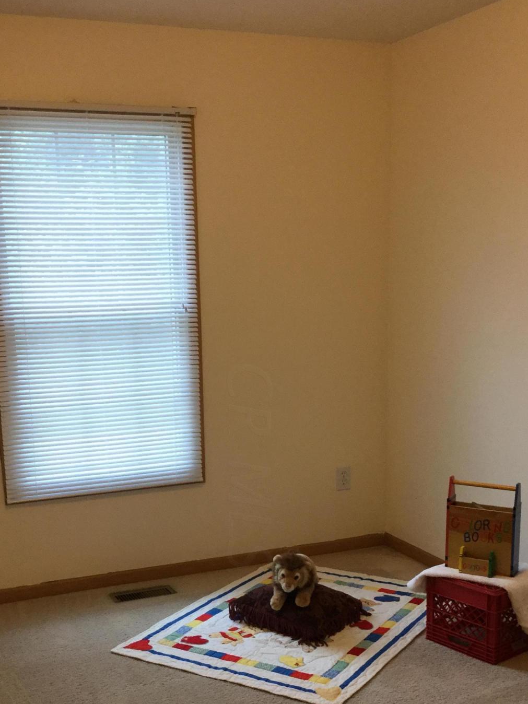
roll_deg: +0.7
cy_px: 467
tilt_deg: -11.0
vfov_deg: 40.7
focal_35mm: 46
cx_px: 250
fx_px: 936
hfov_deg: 31.5
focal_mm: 3.3
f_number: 2.4
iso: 64
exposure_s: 1/30
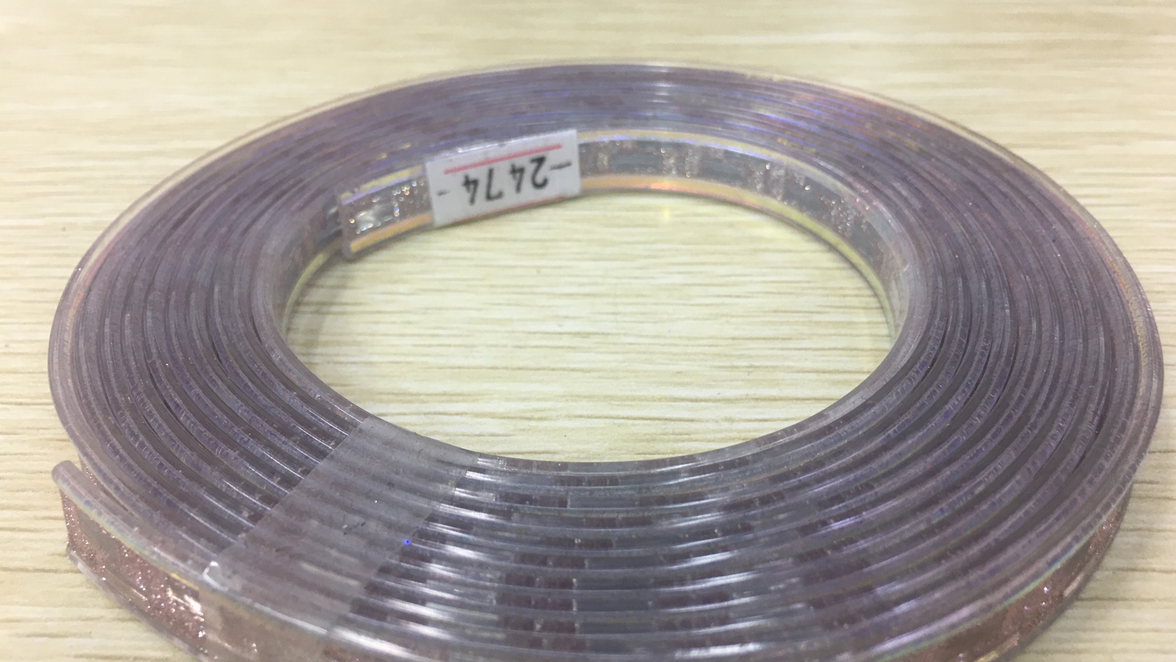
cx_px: 594
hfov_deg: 61.0
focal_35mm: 32
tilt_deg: -38.3
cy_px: 386
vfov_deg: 36.6
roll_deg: +2.5
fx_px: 998
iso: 32
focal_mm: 4.15
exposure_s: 1/17
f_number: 2.2
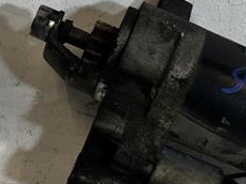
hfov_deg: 14.5
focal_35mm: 134
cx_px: 238
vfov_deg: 11.1
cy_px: 118
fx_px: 953
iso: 64
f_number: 1.78
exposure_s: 1/100
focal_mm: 6.86
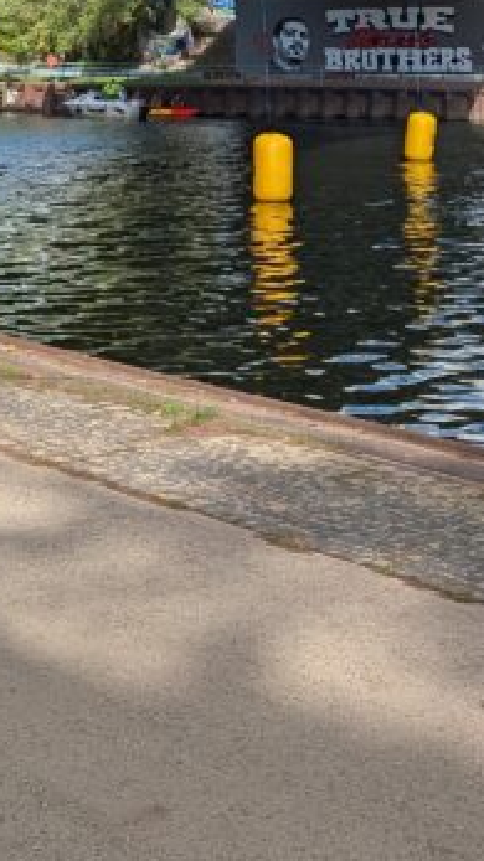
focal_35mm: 77
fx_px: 1758
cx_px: -231
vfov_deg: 26.6
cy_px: 82
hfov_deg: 14.6
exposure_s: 1/1241
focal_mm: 6.9
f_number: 1.68
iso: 19
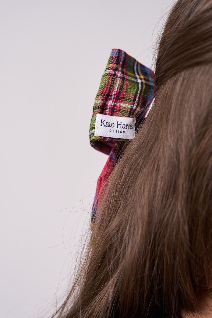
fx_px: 618
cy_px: 159
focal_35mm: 70
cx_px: 106
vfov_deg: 28.8
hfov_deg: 19.5
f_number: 6.3
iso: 400
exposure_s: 1/160
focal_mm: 70
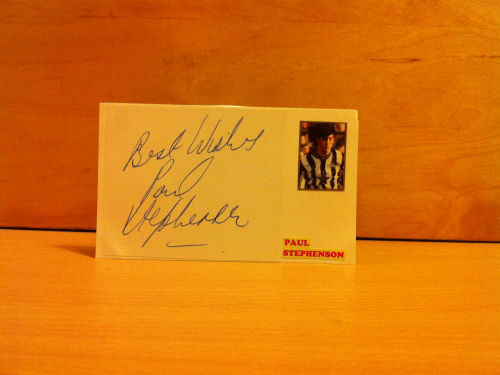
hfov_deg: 52.6
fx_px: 506
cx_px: 250
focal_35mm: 35
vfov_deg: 40.7
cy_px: 188
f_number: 2.8
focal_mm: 3.85
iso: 250
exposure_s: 1/17
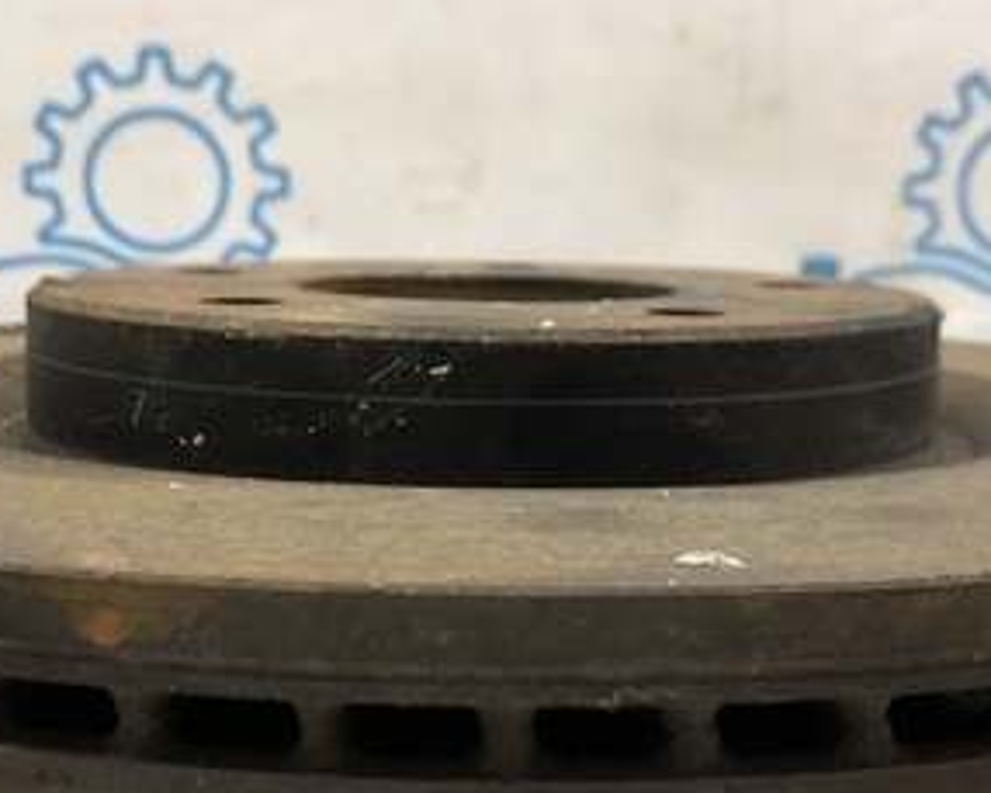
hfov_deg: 42.9
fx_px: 1262
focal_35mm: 43
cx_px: 506
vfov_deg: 34.9
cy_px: 412
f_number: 1.8
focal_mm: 4
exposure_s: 1/20
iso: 32
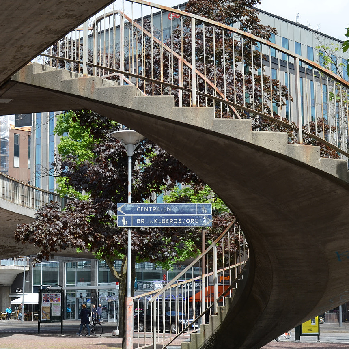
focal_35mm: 83
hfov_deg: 20.9
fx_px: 944
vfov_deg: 20.9
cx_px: 136
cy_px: 176
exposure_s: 1/125
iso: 125
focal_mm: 35
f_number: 11
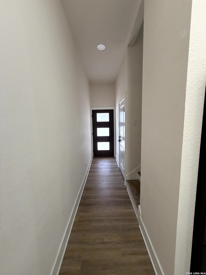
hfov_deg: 85.7
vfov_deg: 102.1
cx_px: 103
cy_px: 138
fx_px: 111
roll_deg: +1.4
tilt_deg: -6.2
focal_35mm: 14
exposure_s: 1/120
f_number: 2.2
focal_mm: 2.22
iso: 320
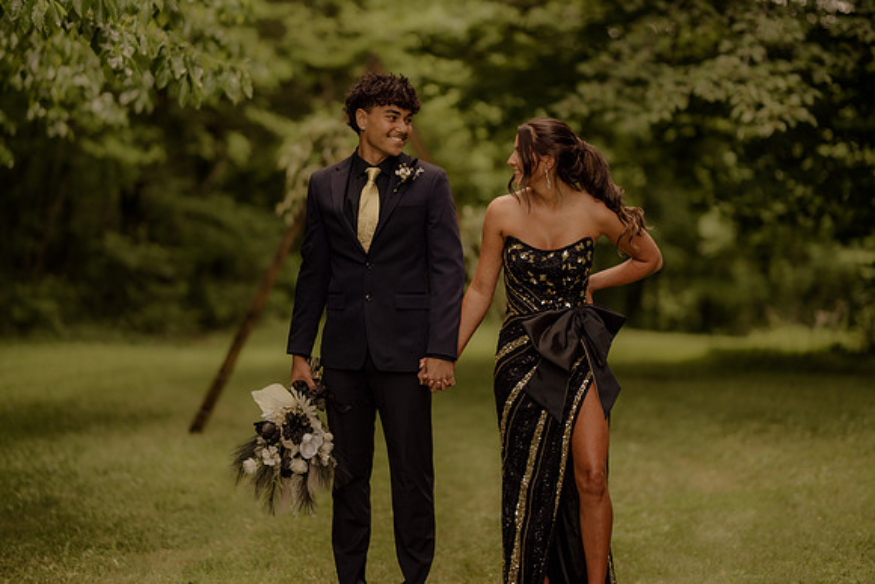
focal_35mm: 85
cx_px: 438
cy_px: 292
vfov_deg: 16.1
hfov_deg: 23.9
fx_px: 2066
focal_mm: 85
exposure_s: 1/2000
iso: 400
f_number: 1.4
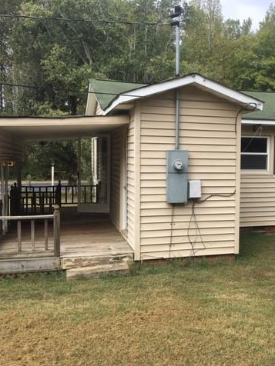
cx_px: 200
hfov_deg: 36.1
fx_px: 413
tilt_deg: -0.5
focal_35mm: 39
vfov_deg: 47.9
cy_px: 182
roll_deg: -2.6
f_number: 2.2
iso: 25
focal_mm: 4.15
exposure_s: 1/801
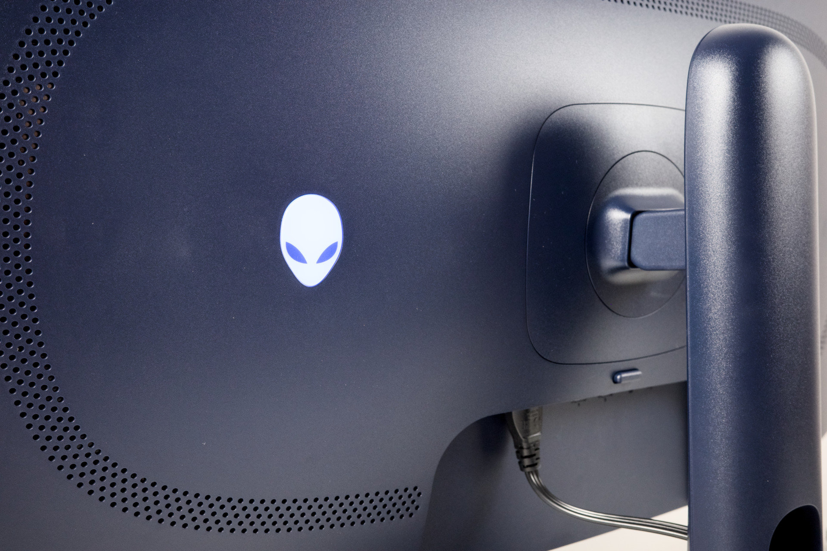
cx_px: 414
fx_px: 919
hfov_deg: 48.5
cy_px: 276
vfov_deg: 33.4
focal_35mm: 40
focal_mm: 26
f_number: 5.6
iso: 1600
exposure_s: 1/40
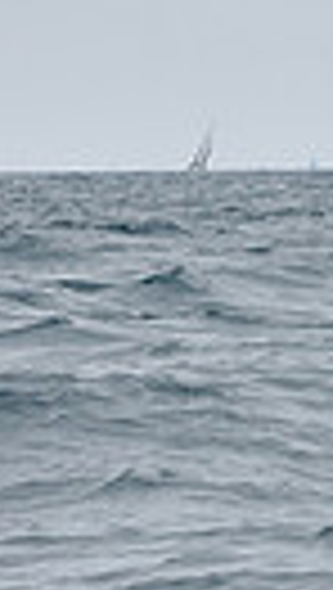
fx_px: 5445
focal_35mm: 348
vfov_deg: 6.2
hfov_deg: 3.4
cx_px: 1300
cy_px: 115
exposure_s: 1/800
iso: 250
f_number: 9
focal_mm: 75
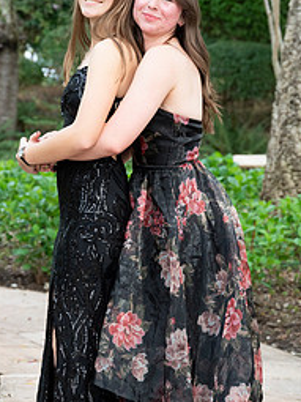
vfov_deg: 11.6
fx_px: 1973
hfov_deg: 8.7
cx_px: 129
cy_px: 142
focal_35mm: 170
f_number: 7.1
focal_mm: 100
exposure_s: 1/500
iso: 1250
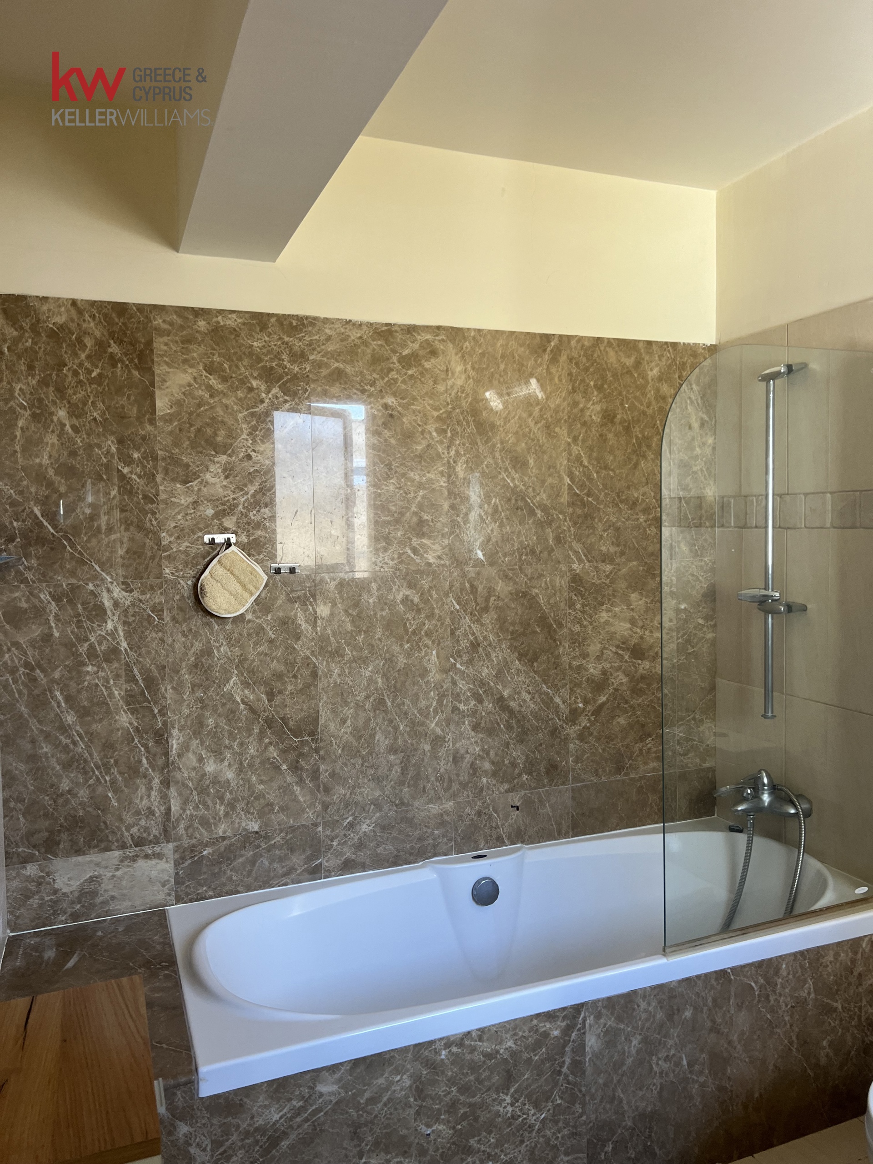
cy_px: 582
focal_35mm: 26
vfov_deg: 67.3
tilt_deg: -3.9
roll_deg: +0.2
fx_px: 874
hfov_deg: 53.1
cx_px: 436
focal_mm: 5.7
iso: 100
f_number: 1.5
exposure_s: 1/121
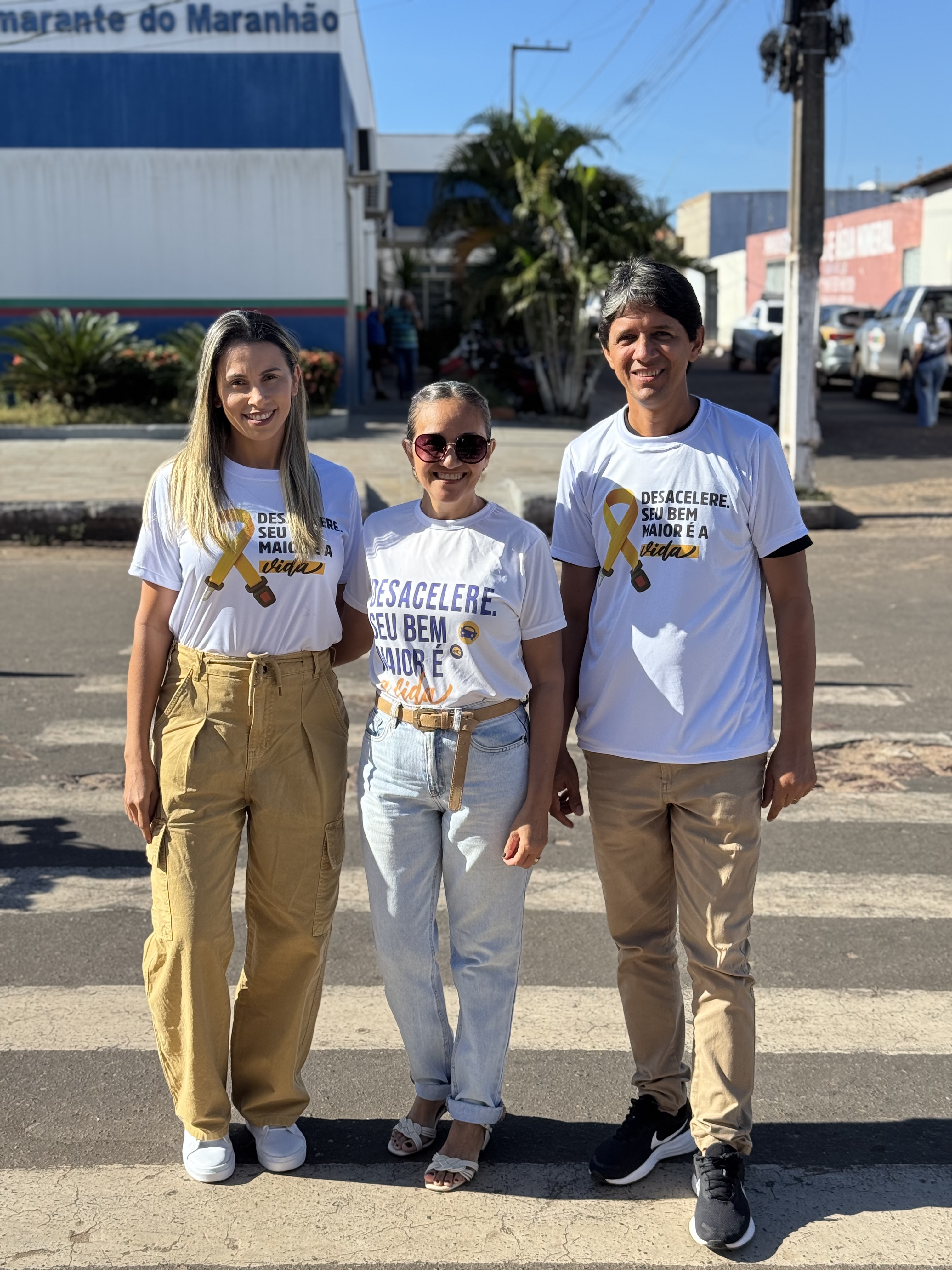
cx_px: 476
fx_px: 1760
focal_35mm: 48
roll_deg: +0.7
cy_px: 635
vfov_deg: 39.7
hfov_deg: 30.3
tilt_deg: -10.4
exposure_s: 1/2959
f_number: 1.78
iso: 64
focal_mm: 6.76
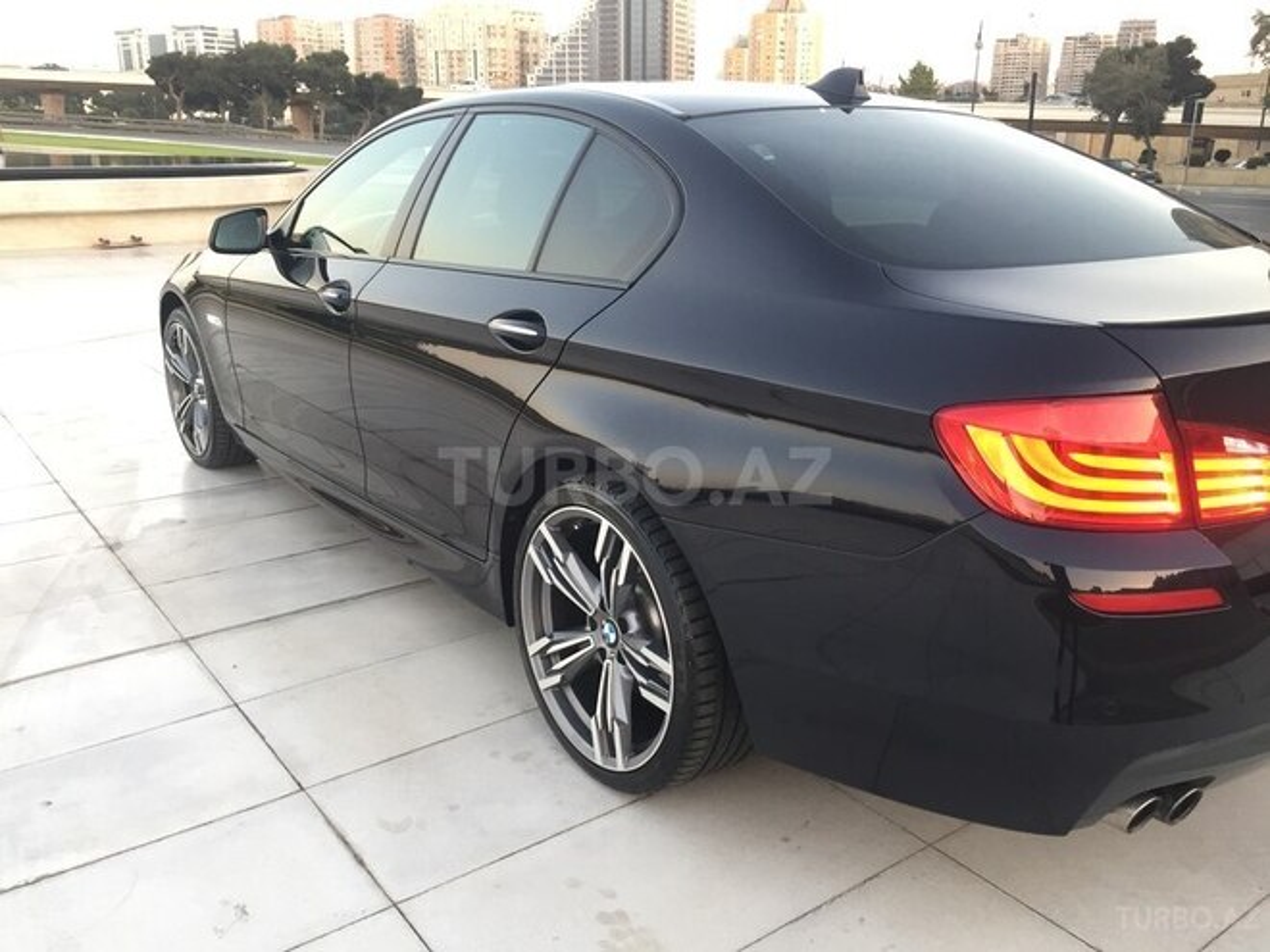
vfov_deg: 48.2
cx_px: 635
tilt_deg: -17.1
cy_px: 476
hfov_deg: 61.7
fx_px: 1064
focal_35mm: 29
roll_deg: -1.9
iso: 50
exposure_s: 1/33
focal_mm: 4.15
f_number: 2.2
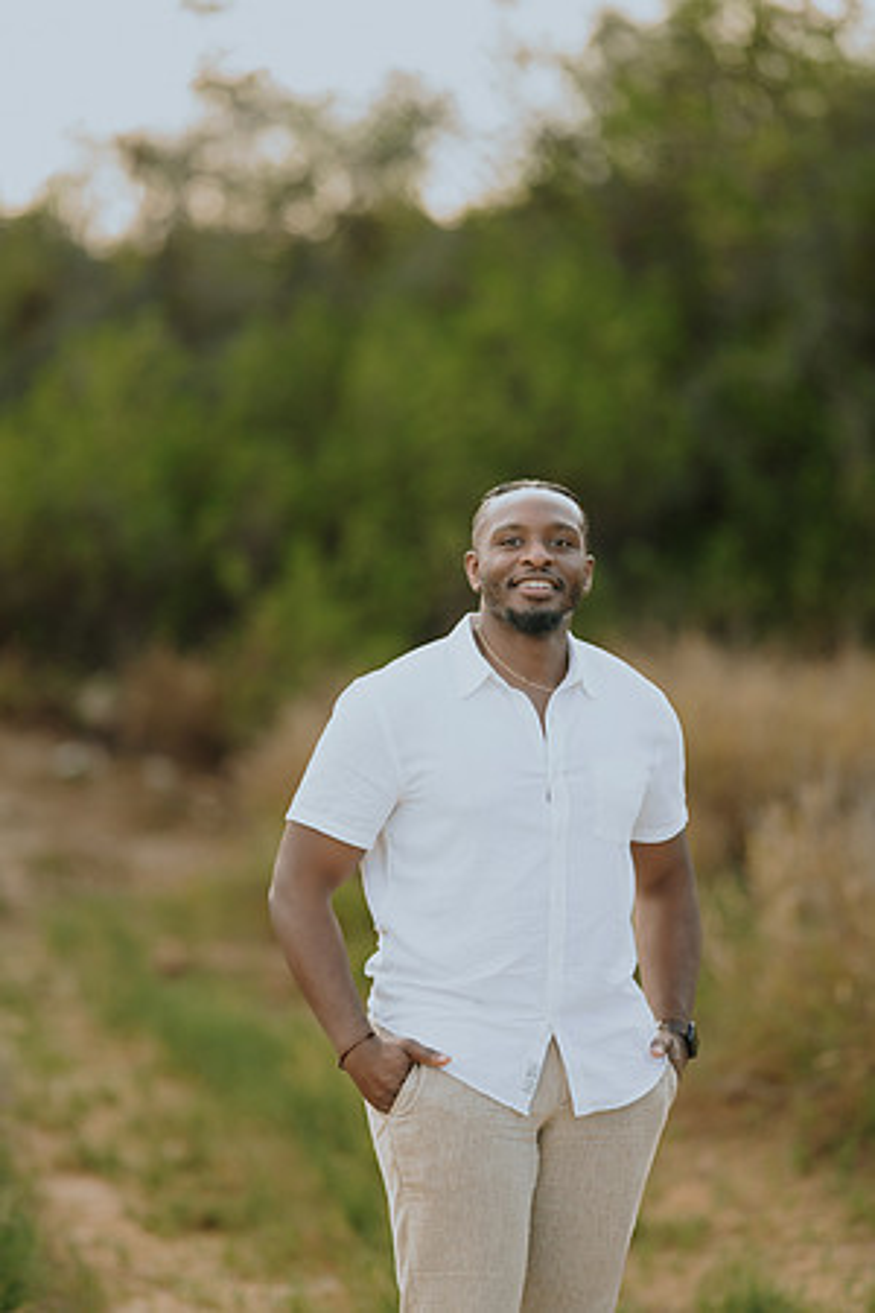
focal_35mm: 135
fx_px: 4921
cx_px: 438
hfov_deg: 10.2
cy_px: 656
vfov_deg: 15.2
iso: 50
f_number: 1.8
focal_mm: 135
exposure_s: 1/320
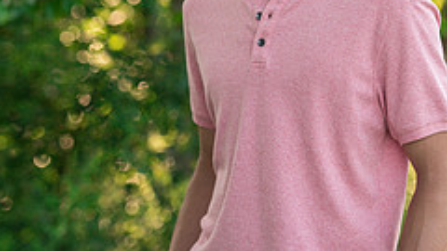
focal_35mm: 206
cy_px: 4
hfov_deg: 10.5
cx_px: 264
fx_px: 2442
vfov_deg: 5.9
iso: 800
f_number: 2.8
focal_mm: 105
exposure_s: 1/2000
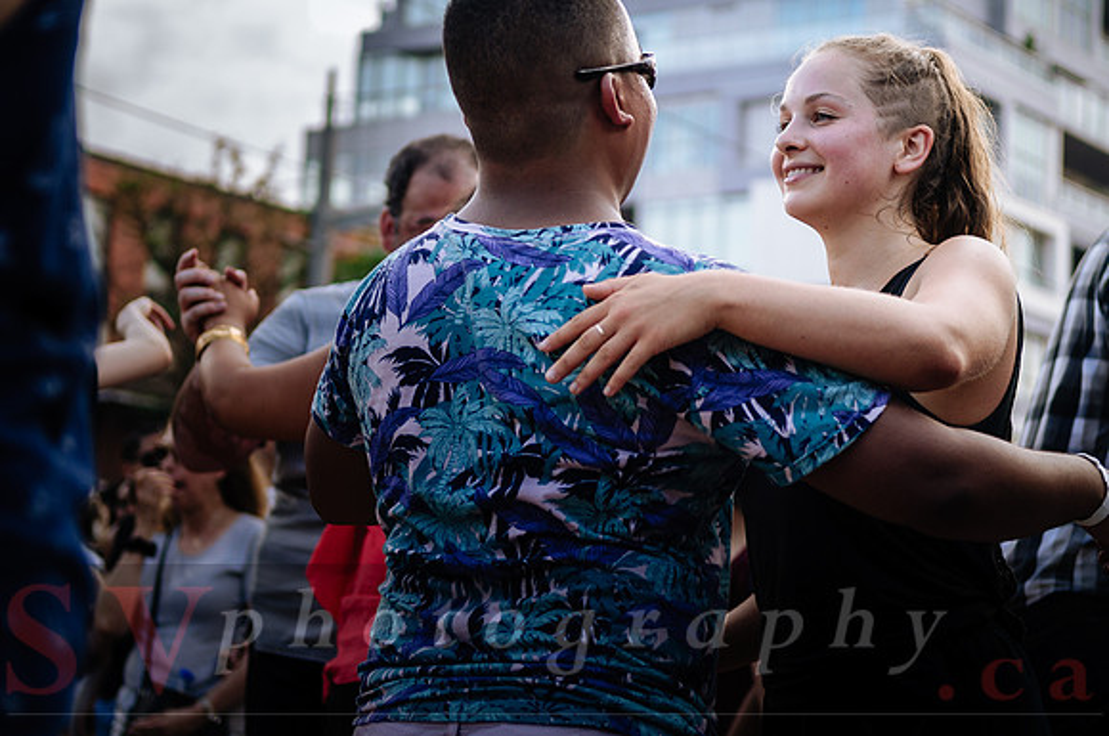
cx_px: 554
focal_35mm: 82
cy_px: 368
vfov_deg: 16.5
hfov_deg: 24.6
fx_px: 2538
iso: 100
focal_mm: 55
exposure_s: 1/400
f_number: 2.8
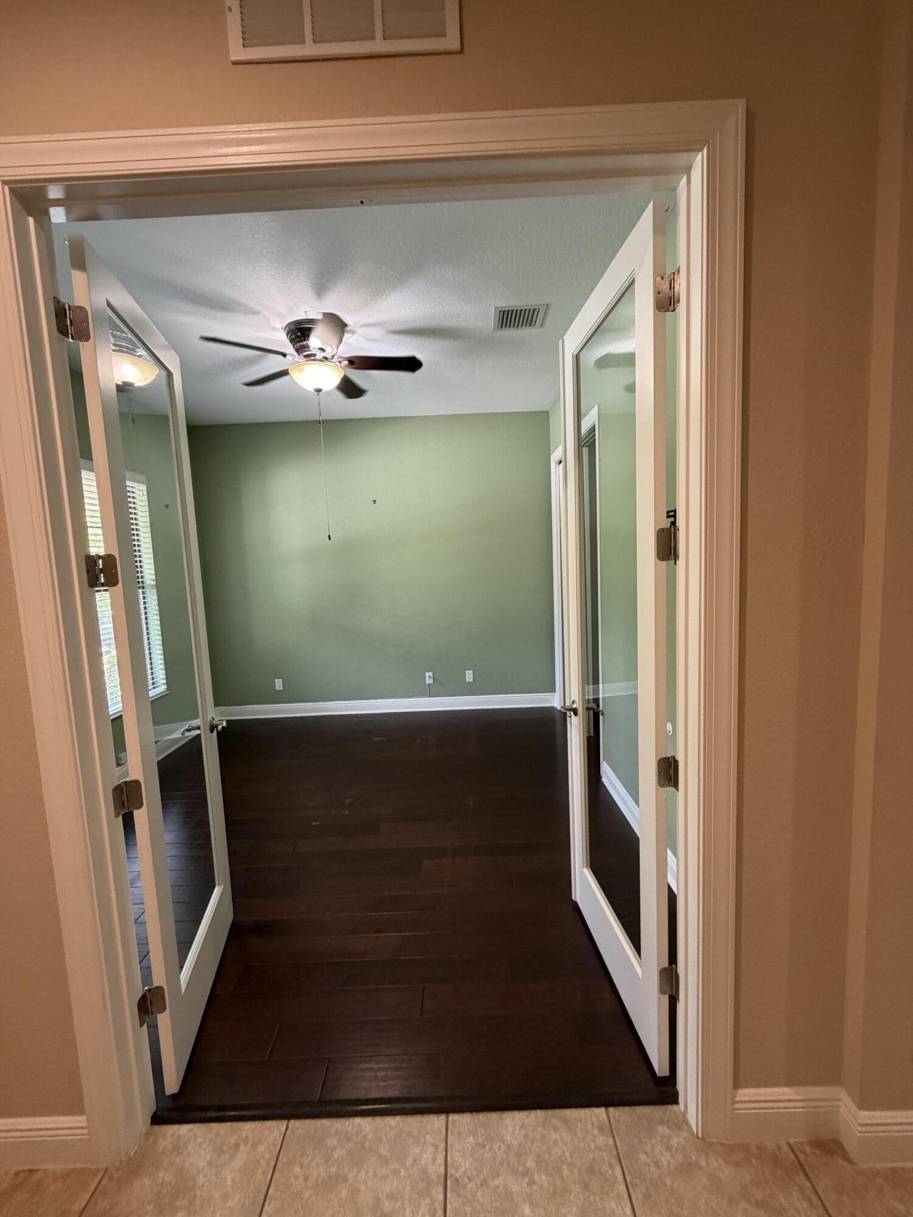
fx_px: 492
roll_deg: +1.7
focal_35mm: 14
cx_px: 456
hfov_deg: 85.7
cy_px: 608
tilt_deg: -7.7
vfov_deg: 102.1
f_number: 2.2
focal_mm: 2.22
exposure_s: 1/60
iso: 320
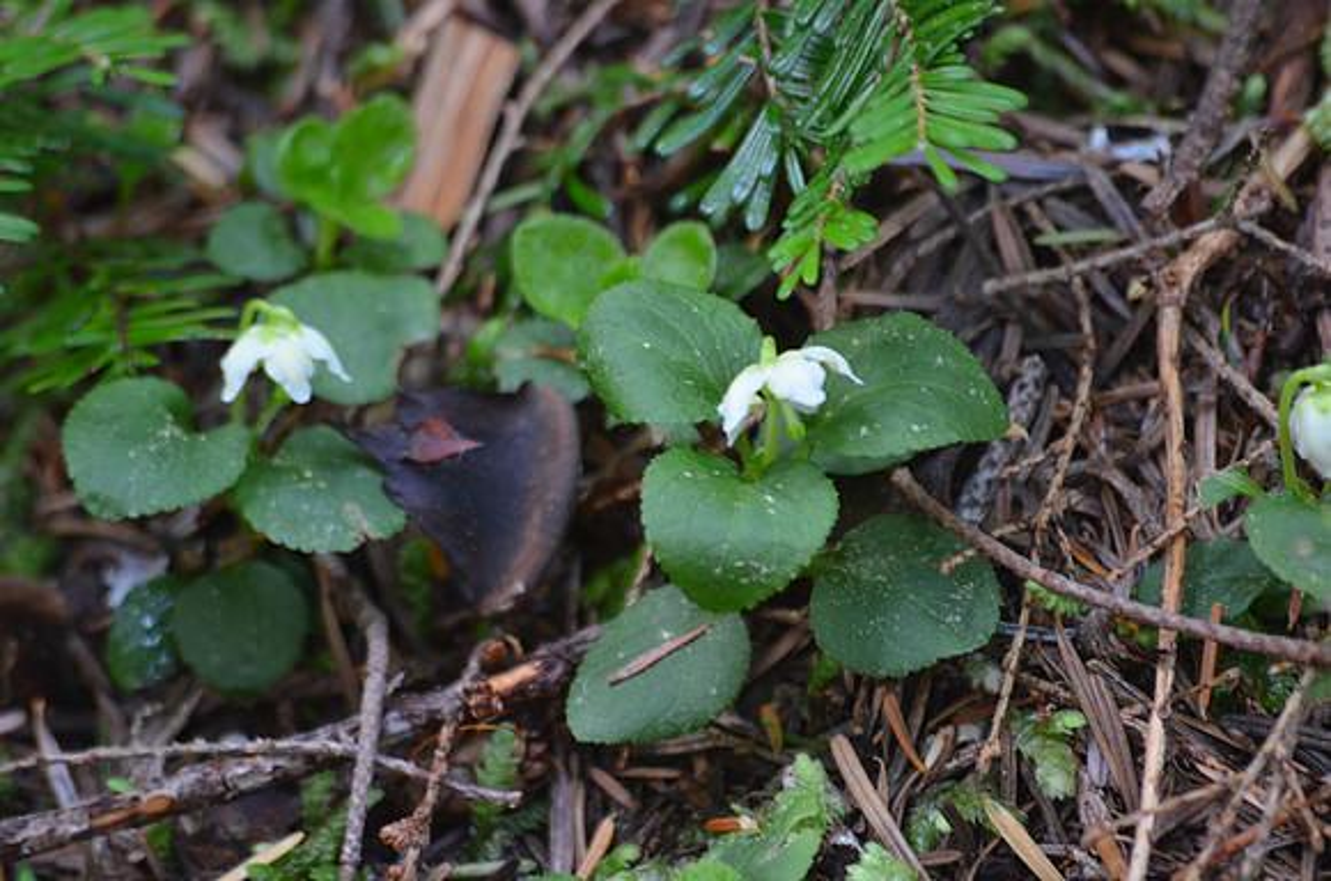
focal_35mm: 450
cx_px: 666
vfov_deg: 3.0
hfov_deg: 4.6
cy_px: 440
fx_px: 16601
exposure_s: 1/80
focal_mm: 300
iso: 1600
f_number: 5.6
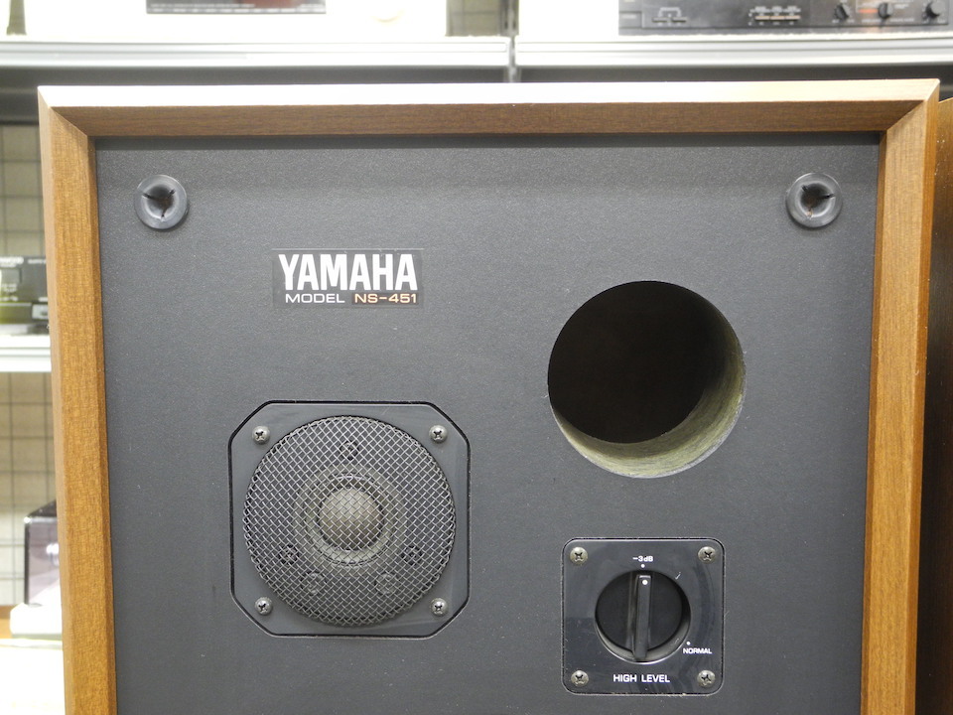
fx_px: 1129
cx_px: 476
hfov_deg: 45.8
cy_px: 358
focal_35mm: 41
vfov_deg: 35.1
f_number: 3.2
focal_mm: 8.8
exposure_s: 1/8.1
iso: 400
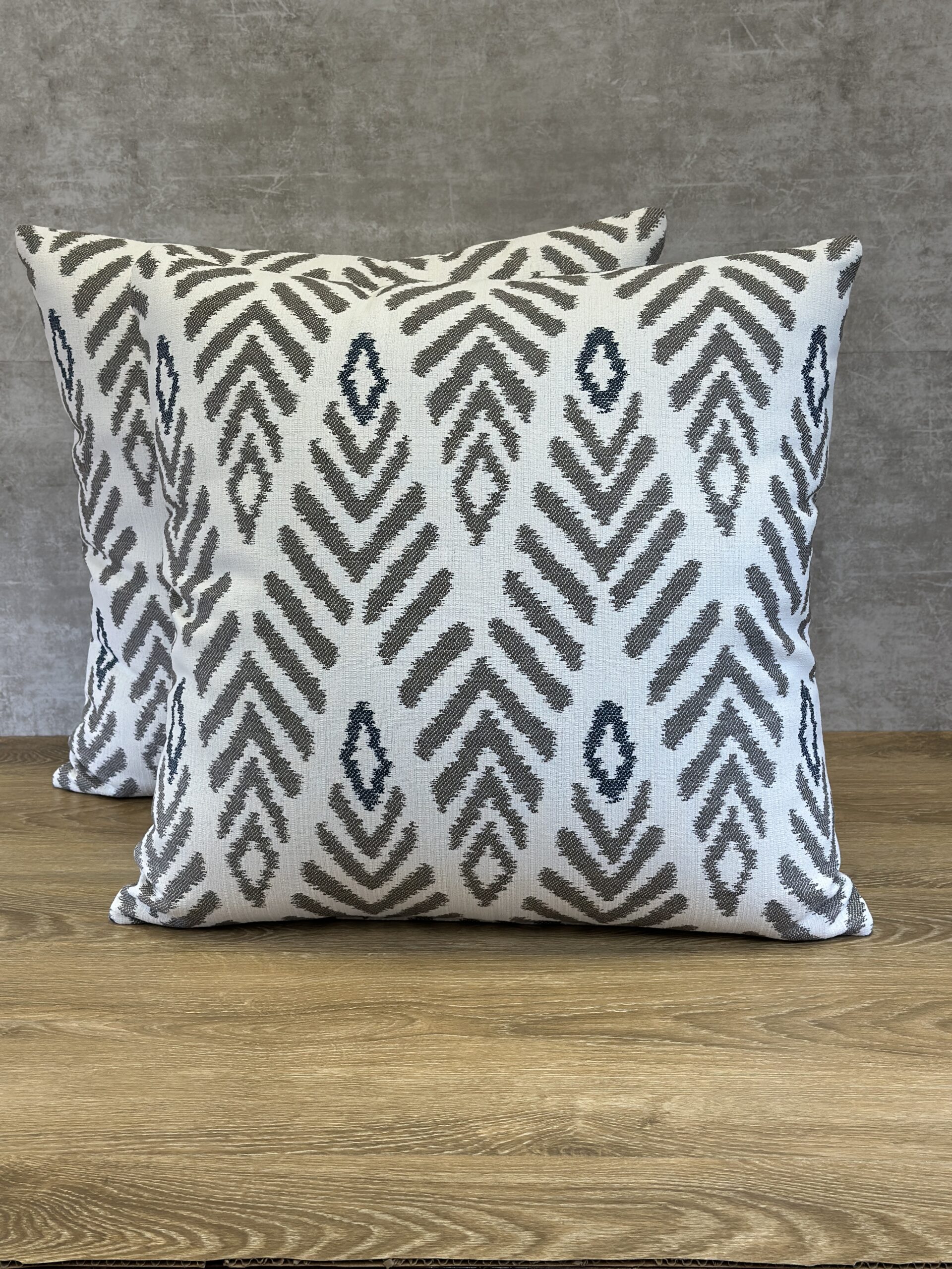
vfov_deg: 39.7
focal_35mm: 48
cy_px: 634
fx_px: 1760
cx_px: 476
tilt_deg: -15.9
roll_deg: +1.1
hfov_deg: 30.3
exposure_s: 1/208
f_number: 1.78
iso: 80
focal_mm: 6.86
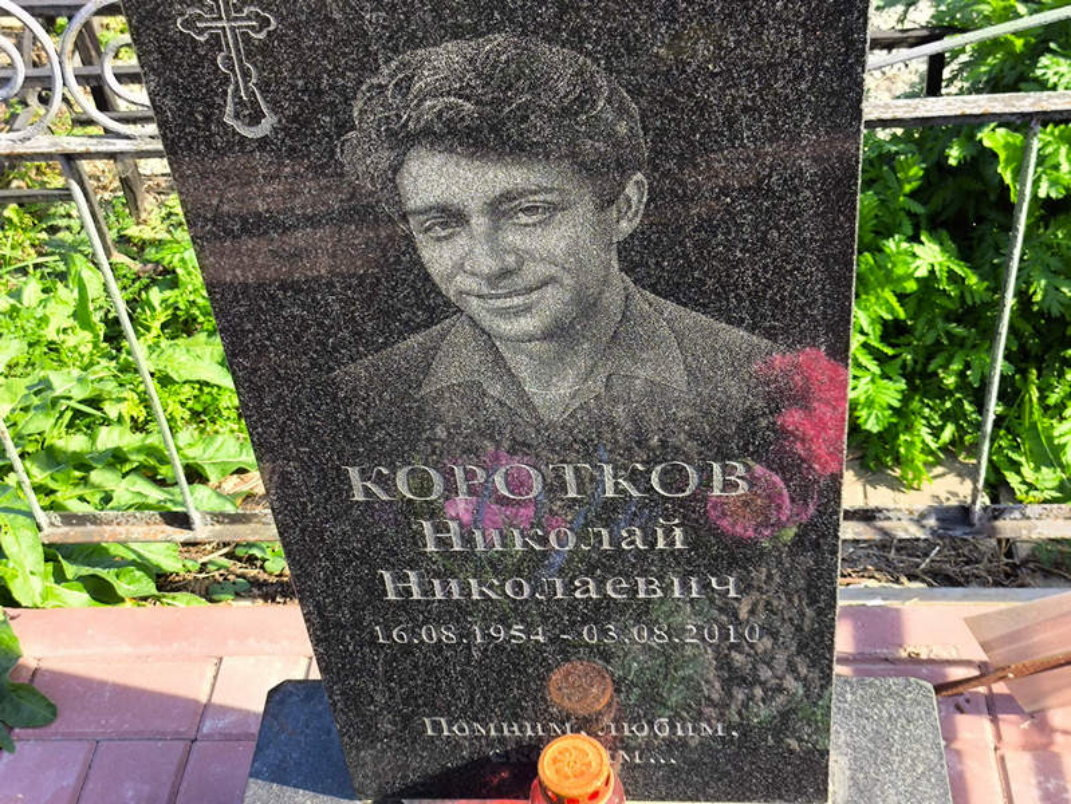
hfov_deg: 38.2
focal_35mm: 50
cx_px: 536
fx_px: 1548
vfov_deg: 29.1
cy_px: 402
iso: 50
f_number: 1.7
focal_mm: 4.71
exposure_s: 1/382
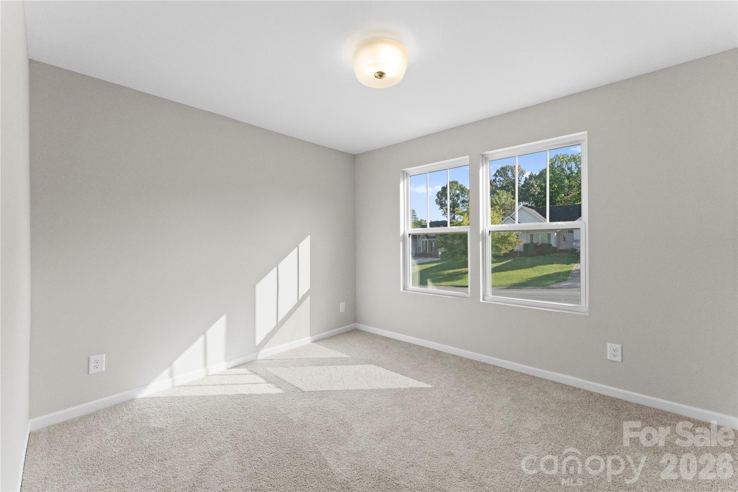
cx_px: 369
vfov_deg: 81.2
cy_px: 246
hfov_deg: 104.3
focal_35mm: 14
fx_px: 287
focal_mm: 14
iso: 2500
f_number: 14
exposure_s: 1/320
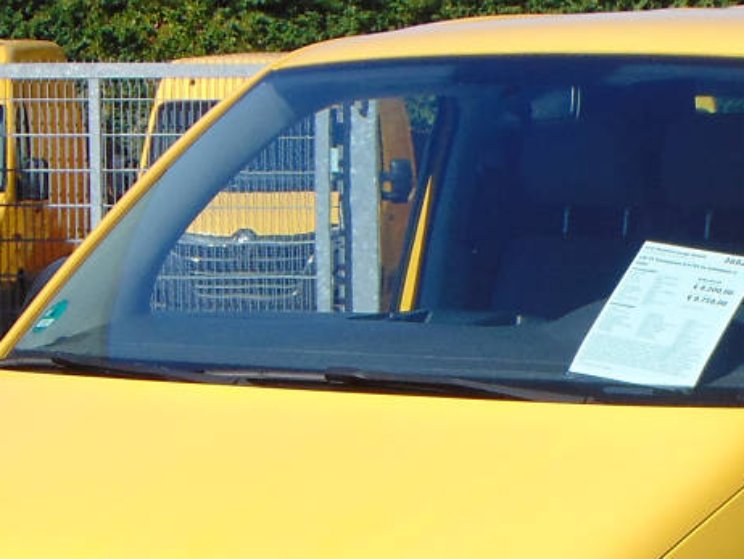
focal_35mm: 173
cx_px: 691
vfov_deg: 8.5
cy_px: 588
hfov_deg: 11.3
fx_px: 3720
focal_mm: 9
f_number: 9
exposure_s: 1/200
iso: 80
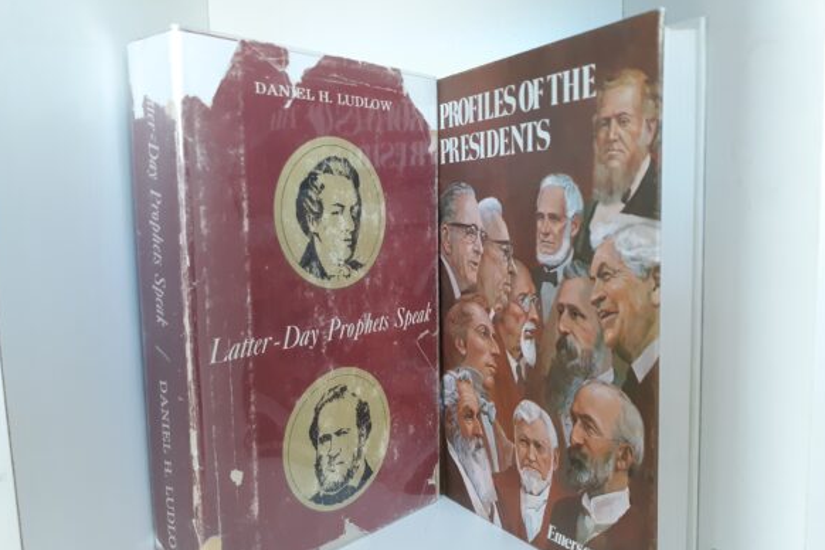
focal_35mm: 30
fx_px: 687
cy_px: 313
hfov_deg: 61.9
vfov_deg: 43.5
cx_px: 410
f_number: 1.7
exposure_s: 1/40
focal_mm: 3.7
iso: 80
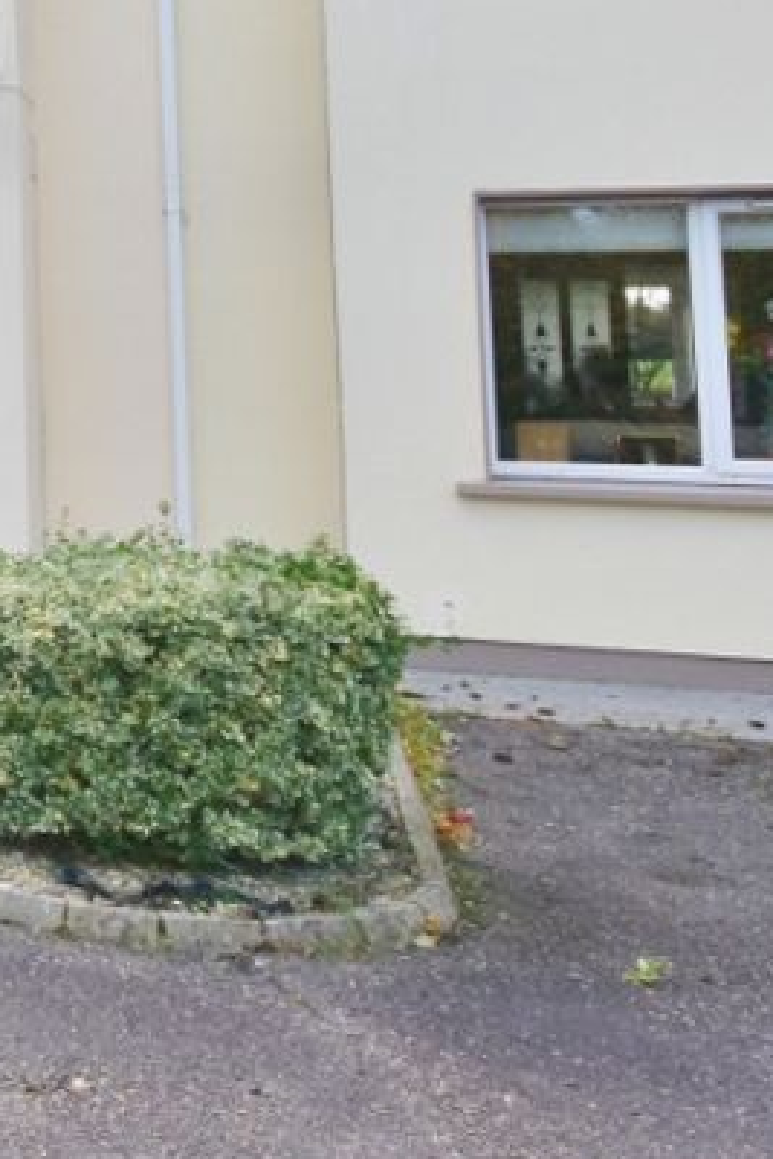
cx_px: -764
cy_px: 174
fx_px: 1738
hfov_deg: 17.8
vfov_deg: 35.2
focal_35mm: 54
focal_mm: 10
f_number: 8
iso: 280
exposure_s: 1/500
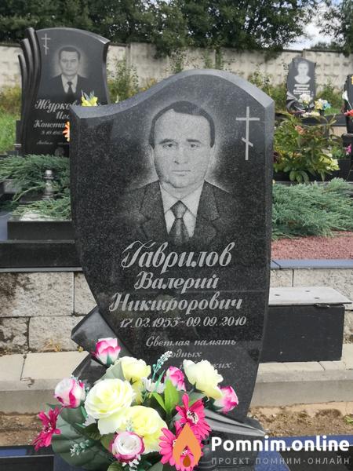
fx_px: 707
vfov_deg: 36.8
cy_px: 236
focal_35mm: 52
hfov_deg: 28.0
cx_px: 176
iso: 50
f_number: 1.6
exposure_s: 1/1036
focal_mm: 3.95
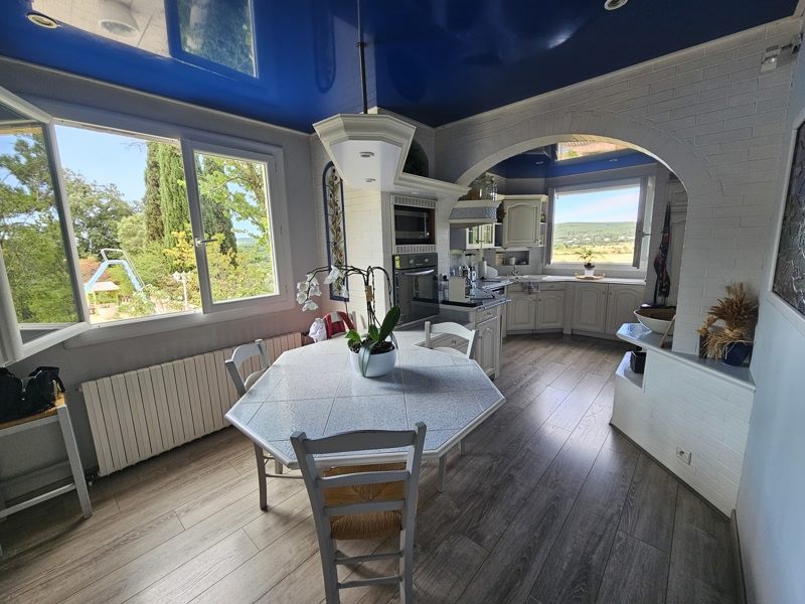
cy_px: 302
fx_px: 302
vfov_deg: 89.9
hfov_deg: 106.2
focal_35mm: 13
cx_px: 402
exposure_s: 1/190
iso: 100
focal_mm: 2.2
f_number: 2.2
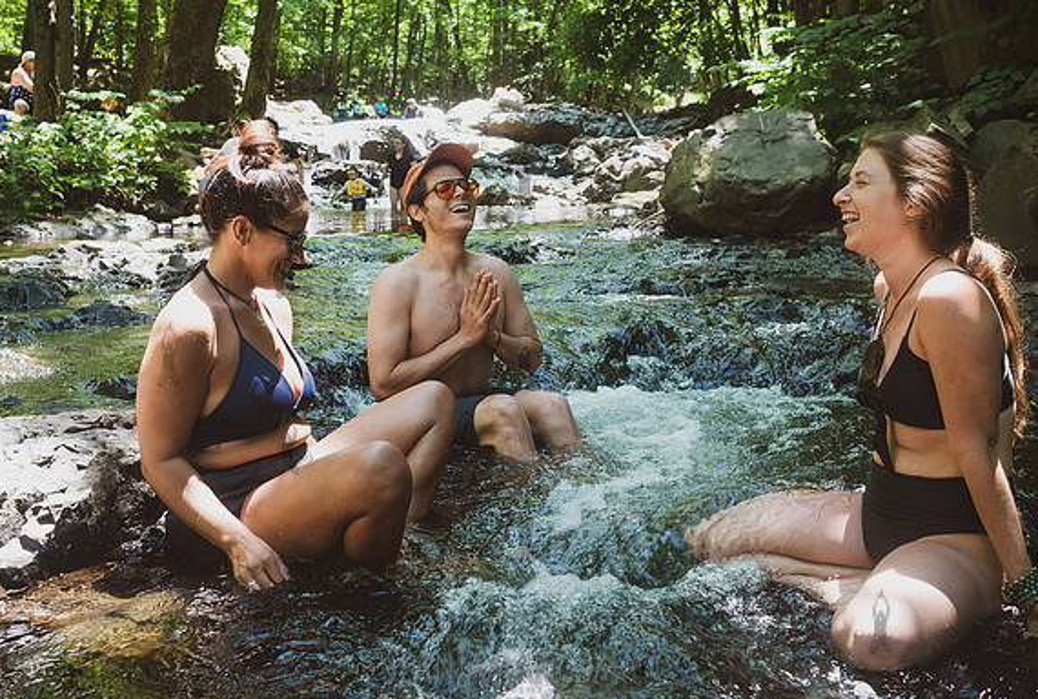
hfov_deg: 47.1
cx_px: 442
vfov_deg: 32.8
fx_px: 1186
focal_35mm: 41
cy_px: 303
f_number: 8
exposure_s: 1/200
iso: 800
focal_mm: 35
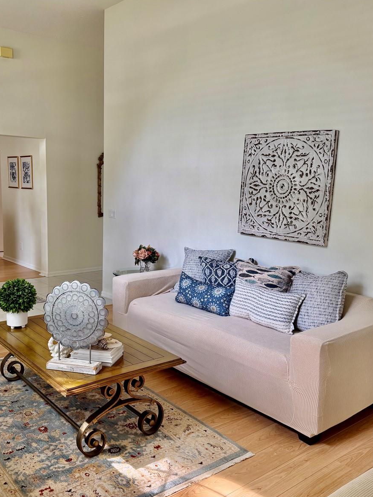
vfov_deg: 55.3
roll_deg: -1.6
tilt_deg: -9.0
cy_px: 253
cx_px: 153
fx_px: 474
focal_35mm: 33
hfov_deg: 42.8
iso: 100
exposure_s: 1/121
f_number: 1.78
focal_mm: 6.76
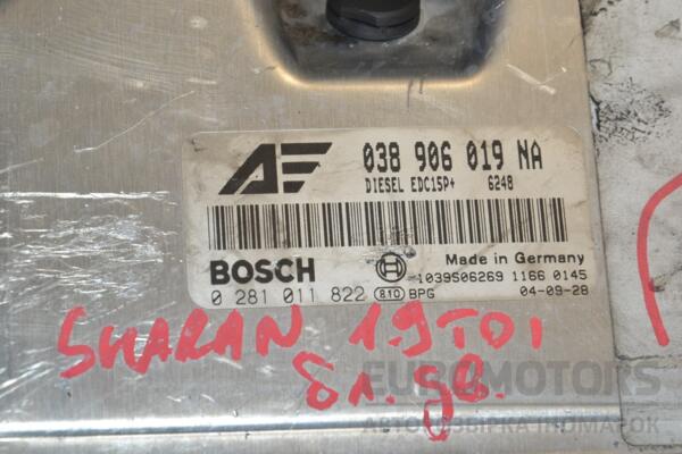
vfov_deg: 9.9
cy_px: 227
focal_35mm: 138
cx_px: 341
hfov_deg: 14.9
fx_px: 2614
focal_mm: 92
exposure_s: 1/200
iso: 800
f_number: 11
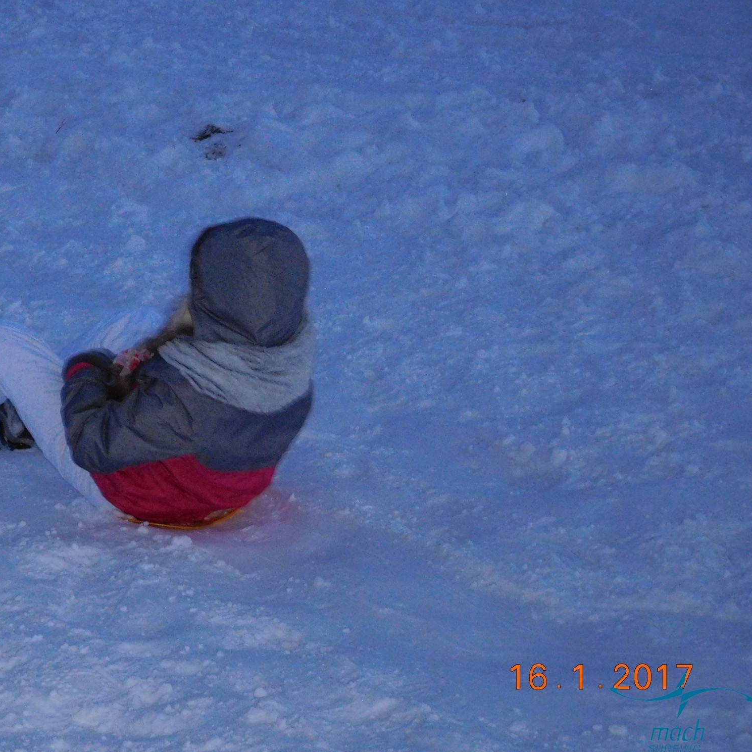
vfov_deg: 18.3
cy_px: 378
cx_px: 253
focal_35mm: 95
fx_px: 2335
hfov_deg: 18.2
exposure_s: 1/60
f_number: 4.6
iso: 1100
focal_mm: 14.3
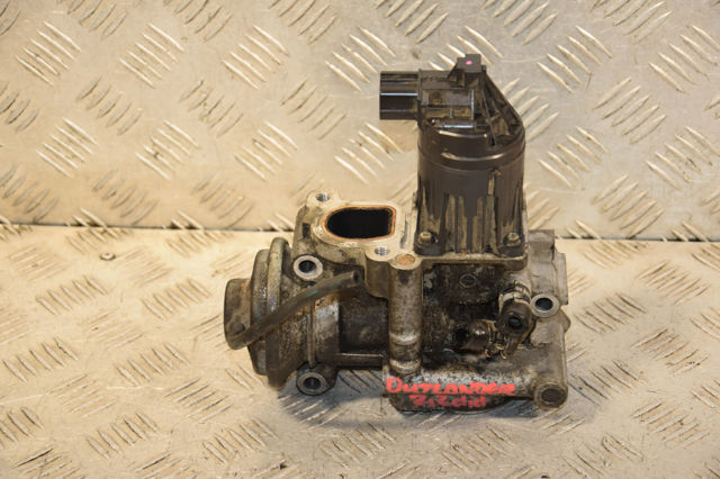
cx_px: 360
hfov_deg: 21.9
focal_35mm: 93
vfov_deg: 14.7
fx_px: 1859
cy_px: 240
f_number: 5.3
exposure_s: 1/160
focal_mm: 62
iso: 800
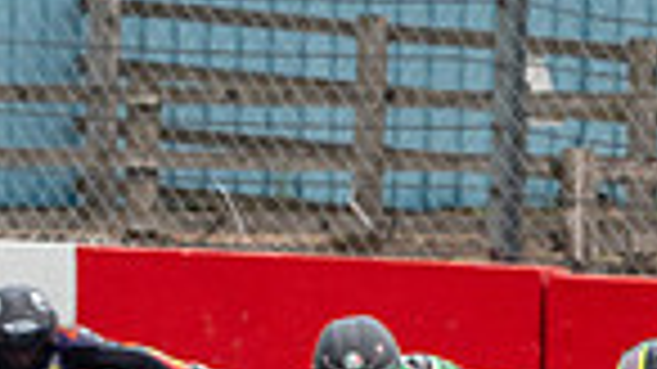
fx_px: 32879
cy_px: 440
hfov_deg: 1.1
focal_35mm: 1888
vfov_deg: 0.6
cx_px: 951
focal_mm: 368
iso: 500
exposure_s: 1/250
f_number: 8
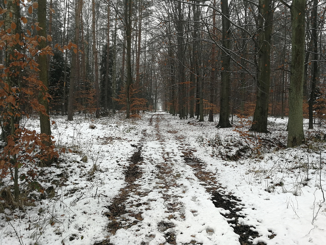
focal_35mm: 27
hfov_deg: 65.3
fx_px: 254
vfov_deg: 51.4
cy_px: 122
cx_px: 163
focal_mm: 3.95
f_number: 2.2
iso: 80
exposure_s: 1/100
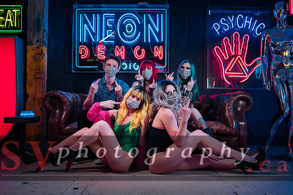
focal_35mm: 32
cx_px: 146
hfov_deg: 58.7
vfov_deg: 41.1
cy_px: 98
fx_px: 260
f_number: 4
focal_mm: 32
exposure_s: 1/60
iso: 400
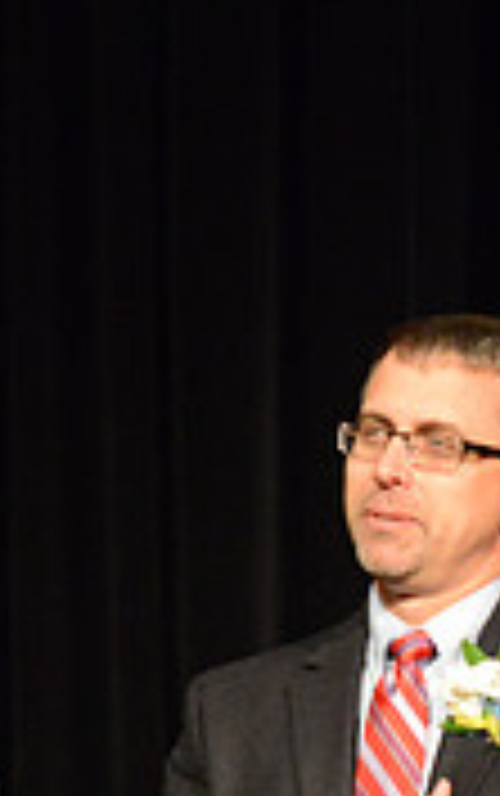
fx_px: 14181
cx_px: -757
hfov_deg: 2.0
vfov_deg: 3.2
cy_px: 735
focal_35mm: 652
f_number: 5
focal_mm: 195
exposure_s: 1/400
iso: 6400
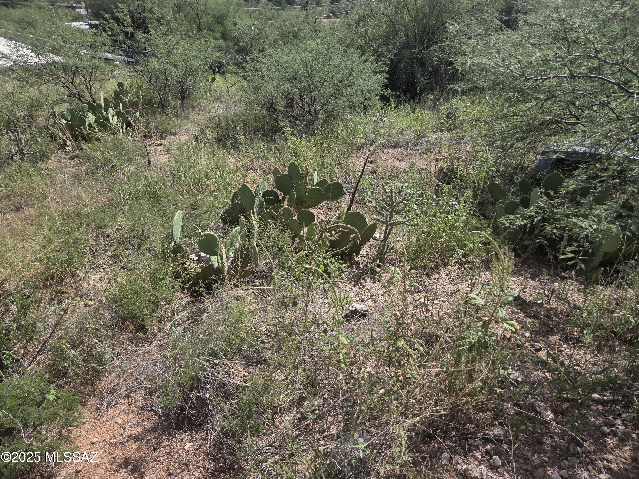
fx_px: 425
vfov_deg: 58.9
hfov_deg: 73.9
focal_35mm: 23
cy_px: 240
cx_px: 320
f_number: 1.8
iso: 80
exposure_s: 1/4274
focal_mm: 5.4
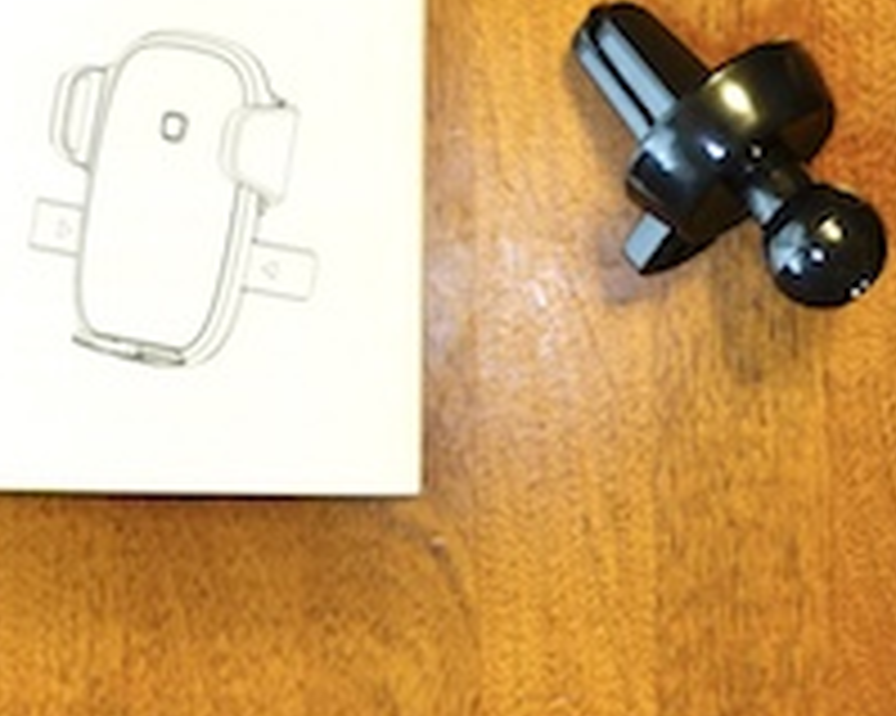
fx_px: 2624
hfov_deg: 19.2
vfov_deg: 15.0
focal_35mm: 99
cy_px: -153
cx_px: 716
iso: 400
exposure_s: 1/40
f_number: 2.8
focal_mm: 12.81
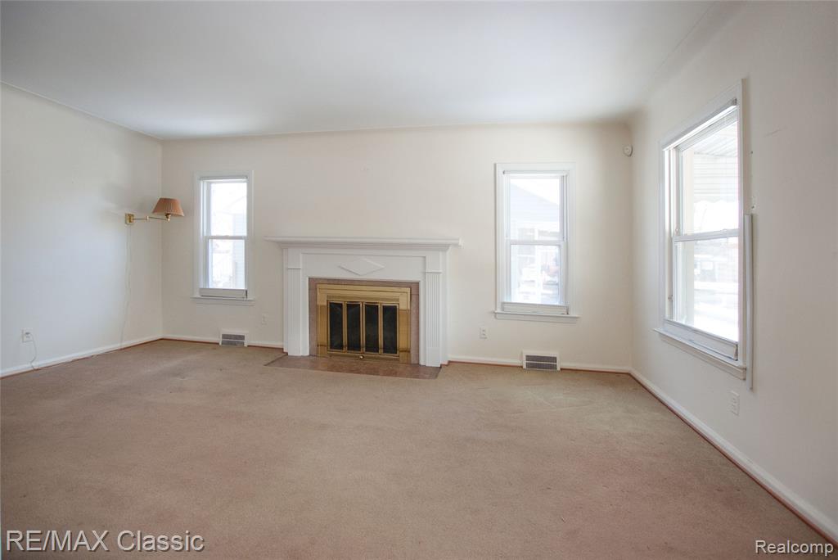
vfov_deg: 77.4
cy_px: 280
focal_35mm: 15
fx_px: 349
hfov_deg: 100.4
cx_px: 419
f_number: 3.5
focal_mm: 10
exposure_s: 1/160
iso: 500
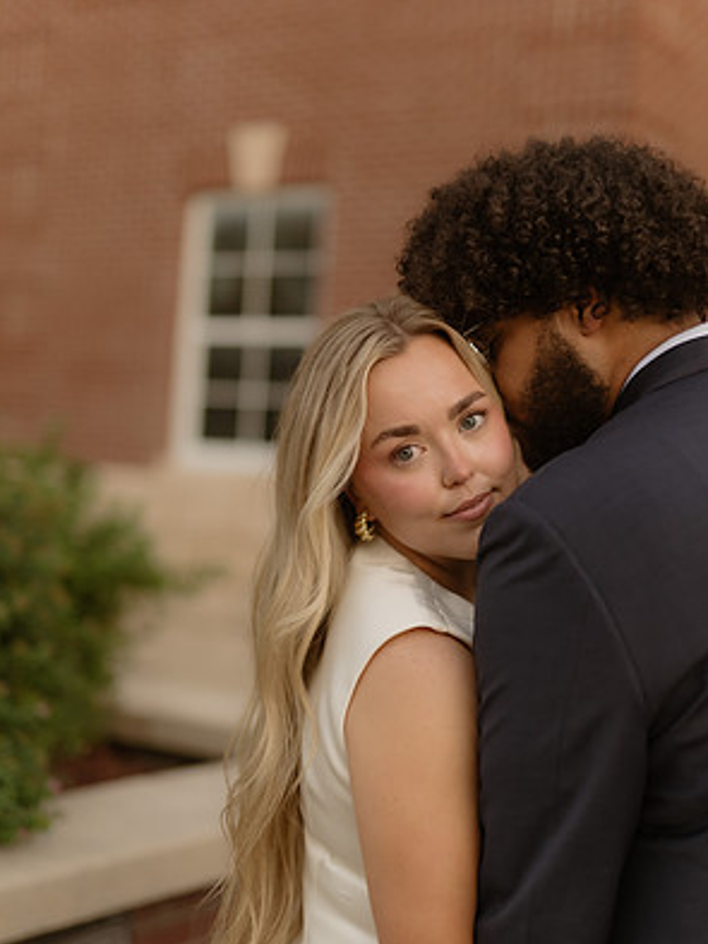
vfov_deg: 34.9
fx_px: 1499
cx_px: 350
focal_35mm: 55
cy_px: 528
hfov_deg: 26.6
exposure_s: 1/250
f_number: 1.4
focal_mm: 50
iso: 250
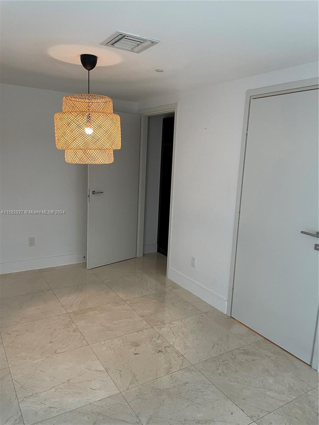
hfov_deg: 53.1
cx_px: 160
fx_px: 319
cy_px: 212
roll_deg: -2.7
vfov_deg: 67.3
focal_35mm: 26
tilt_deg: -9.8
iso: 160
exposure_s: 1/60
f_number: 1.6
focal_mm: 4.2
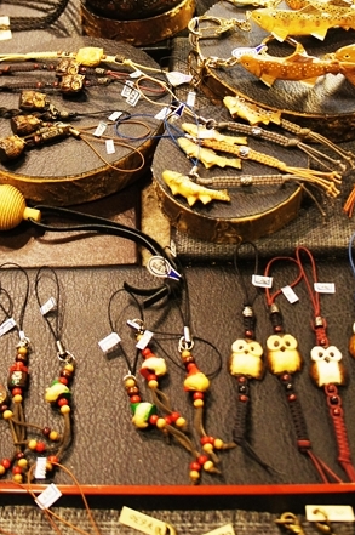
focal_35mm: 49
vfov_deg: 38.9
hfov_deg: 27.4
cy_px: 112
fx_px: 726
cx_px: 143
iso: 1000
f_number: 4
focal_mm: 18
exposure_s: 1/160
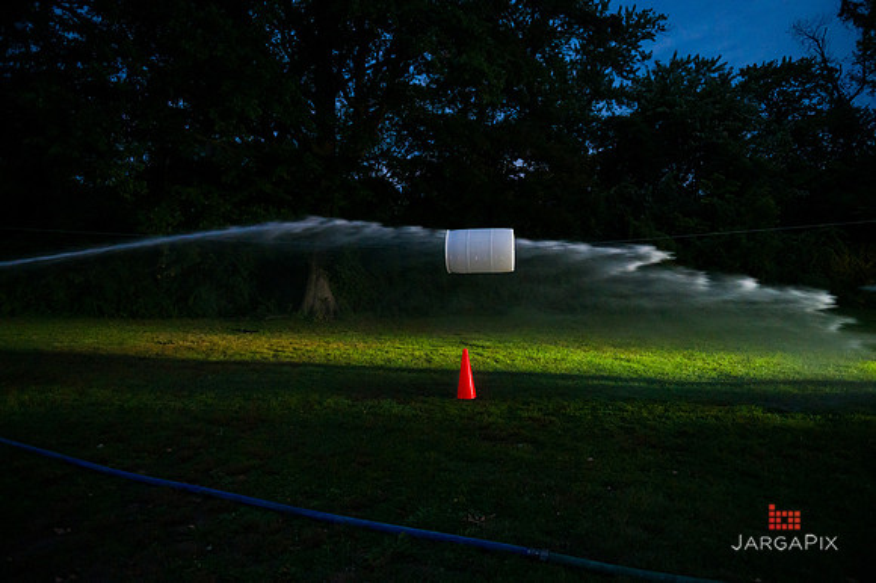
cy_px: 292
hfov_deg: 73.8
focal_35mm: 24
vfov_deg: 53.1
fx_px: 584
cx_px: 438
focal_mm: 24
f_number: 3.2
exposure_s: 1/200
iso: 6400
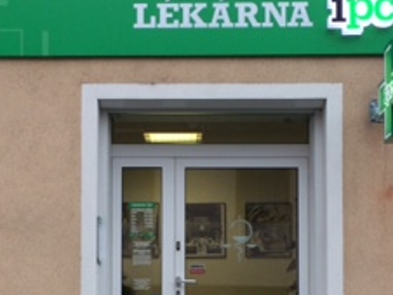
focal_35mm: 82
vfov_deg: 17.8
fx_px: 932
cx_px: 184
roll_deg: +0.6
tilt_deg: +1.4
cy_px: 262
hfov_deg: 23.8
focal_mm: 4.15
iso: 64
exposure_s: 1/100
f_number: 2.2
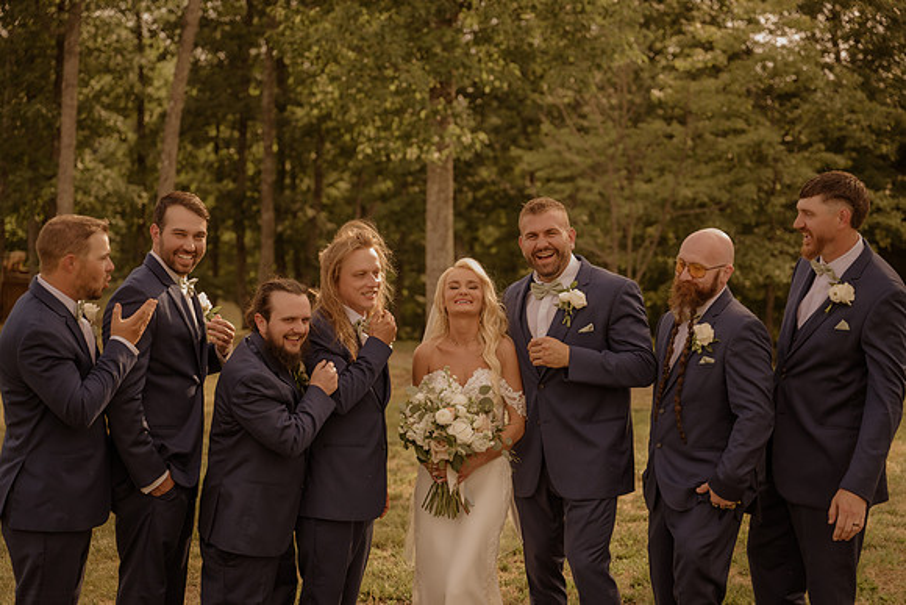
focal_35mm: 69
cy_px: 302
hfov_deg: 29.2
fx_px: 1739
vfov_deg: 19.7
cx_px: 453
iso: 500
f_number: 2.8
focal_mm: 66
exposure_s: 1/1250
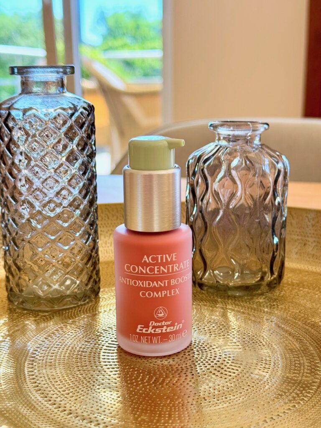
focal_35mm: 48
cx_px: 160
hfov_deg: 30.3
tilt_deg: -11.9
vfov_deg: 39.7
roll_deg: +0.6
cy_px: 214
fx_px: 593
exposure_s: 1/195
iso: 50
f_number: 1.78
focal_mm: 6.76
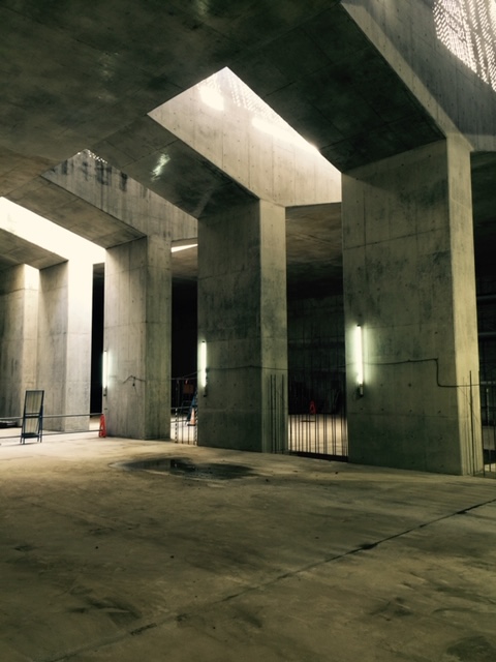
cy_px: 331
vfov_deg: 61.7
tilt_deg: +6.1
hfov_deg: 48.2
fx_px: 554
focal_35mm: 29
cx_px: 248
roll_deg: +0.1
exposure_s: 1/17
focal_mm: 4.15
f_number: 2.2
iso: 40
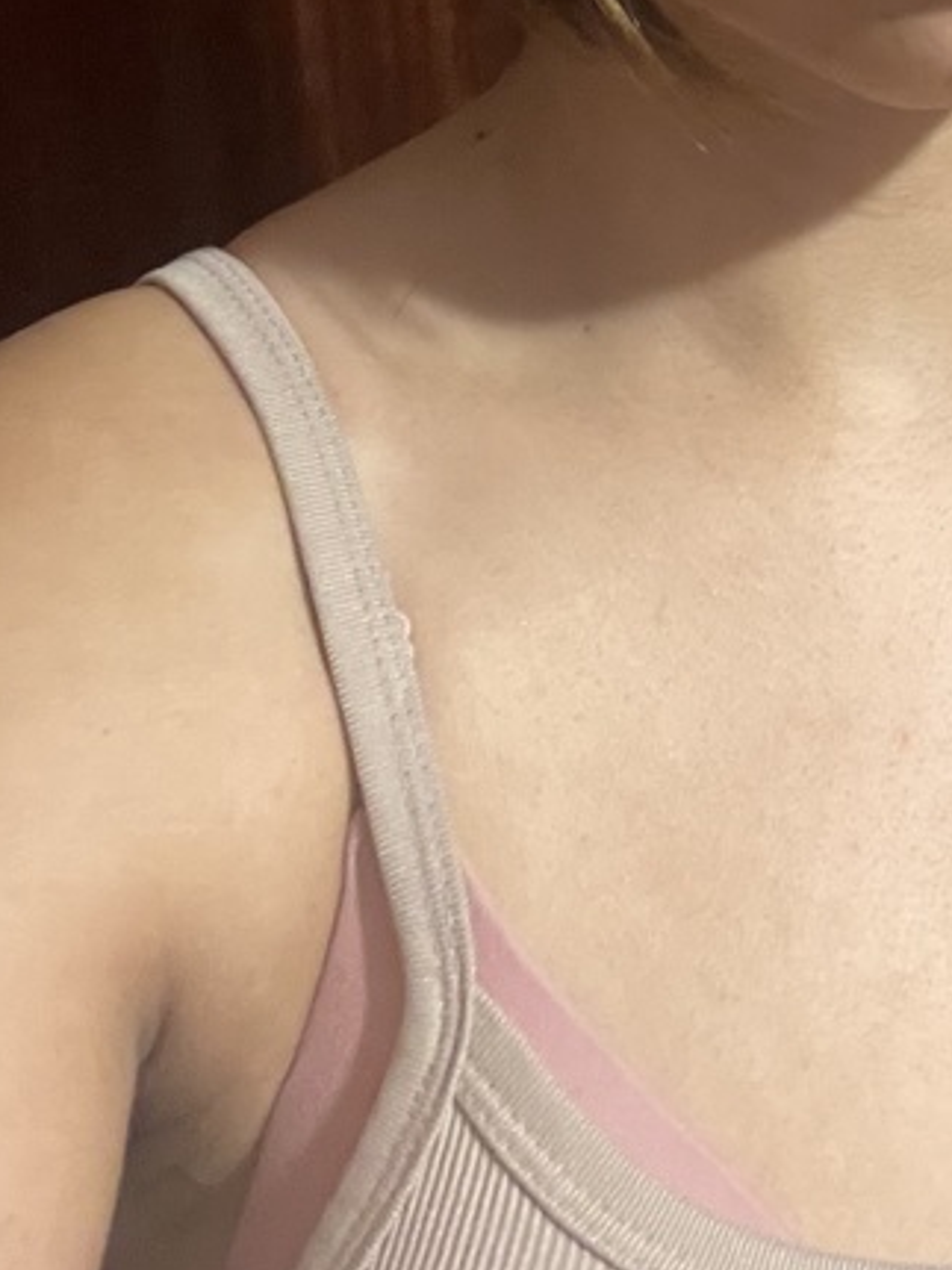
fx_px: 2348
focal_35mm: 64
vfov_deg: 28.1
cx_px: 1002
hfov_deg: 21.9
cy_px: -47
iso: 640
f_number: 2.2
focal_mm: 2.71
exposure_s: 1/15
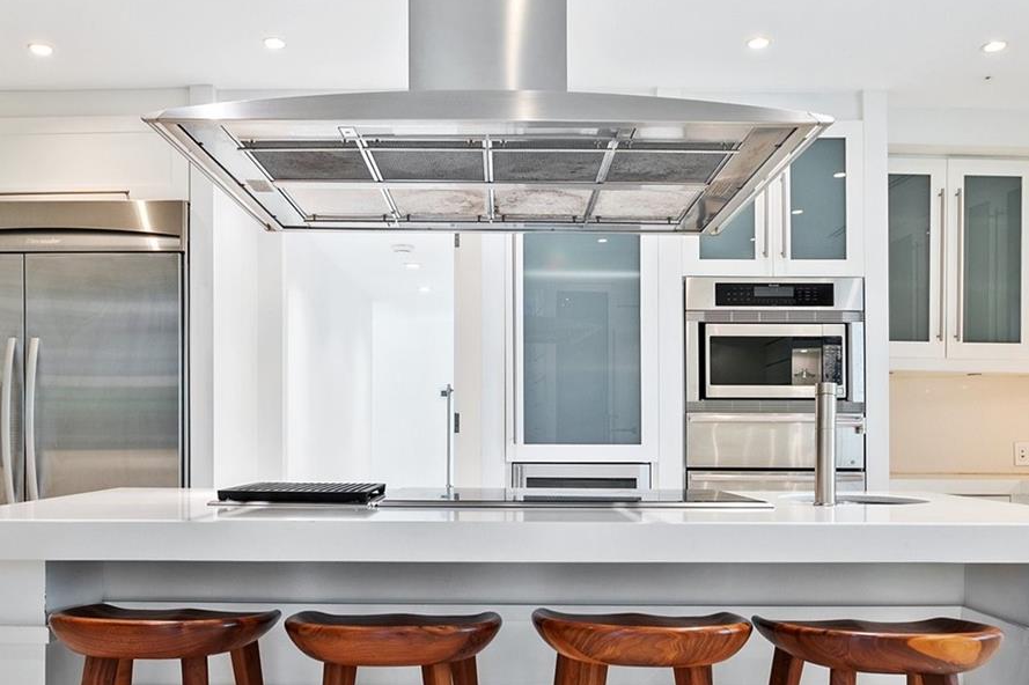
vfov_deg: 47.1
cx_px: 482
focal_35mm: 27
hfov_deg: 67.3
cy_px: 462
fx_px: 771
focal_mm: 10
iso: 200
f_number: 8
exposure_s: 1
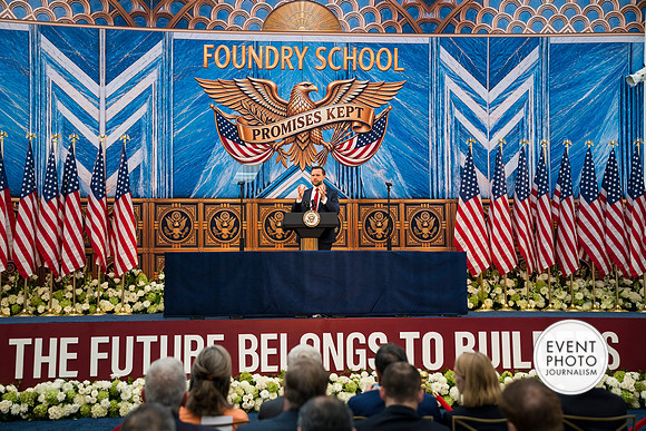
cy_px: 216
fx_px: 861
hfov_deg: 41.1
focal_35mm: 48
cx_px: 323
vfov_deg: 28.1
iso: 360
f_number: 2.8
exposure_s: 1/320
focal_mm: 48
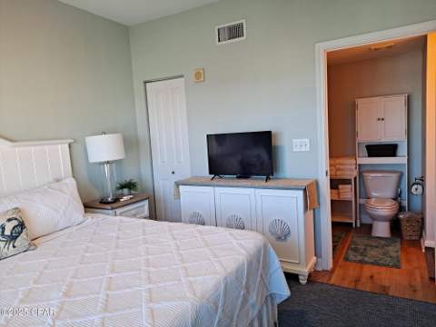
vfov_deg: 54.9
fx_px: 315
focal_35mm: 25
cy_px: 164
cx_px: 218
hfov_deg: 69.4
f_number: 2
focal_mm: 4.6
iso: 125
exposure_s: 1/60
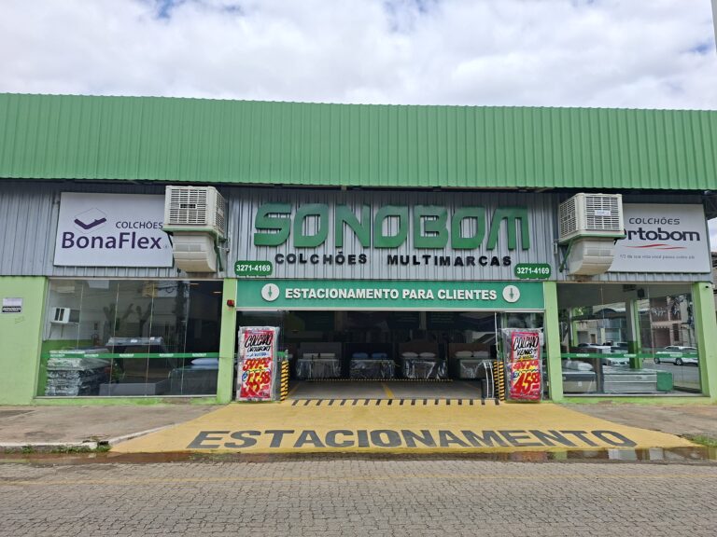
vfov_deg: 58.9
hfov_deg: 73.9
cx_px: 358
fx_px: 476
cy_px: 268
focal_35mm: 23
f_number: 1.8
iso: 50
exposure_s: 1/2725
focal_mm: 5.54
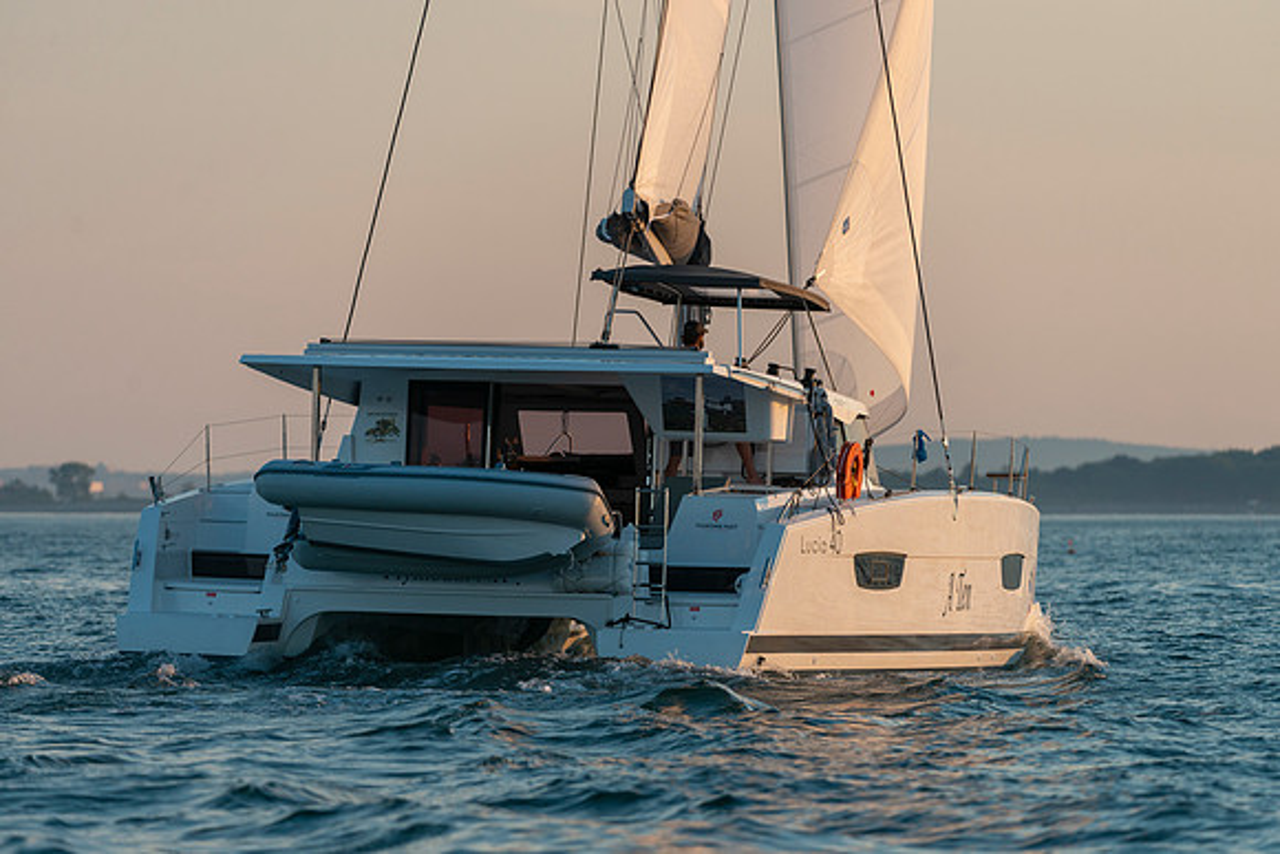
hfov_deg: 6.5
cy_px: 426
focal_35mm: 318
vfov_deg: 4.3
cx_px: 662
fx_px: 11321
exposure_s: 1/1000
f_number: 4.5
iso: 400
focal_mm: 300
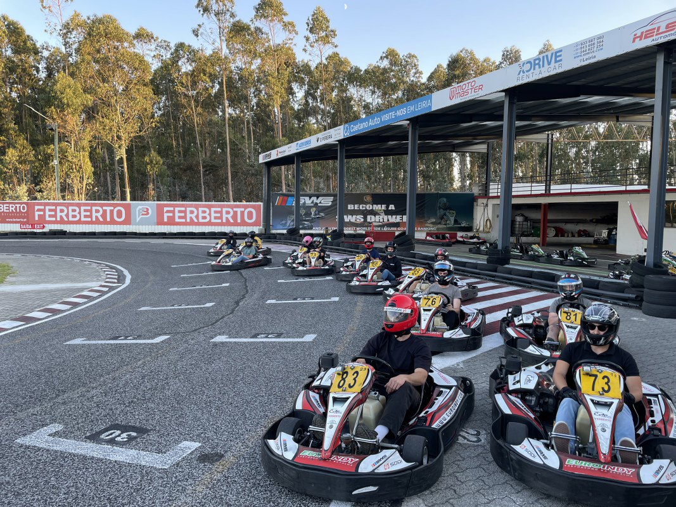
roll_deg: -0.3
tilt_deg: -4.7
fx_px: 508
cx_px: 338
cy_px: 254
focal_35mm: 26
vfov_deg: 53.1
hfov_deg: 67.3
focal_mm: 4.2
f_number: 1.6
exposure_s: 1/121
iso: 32
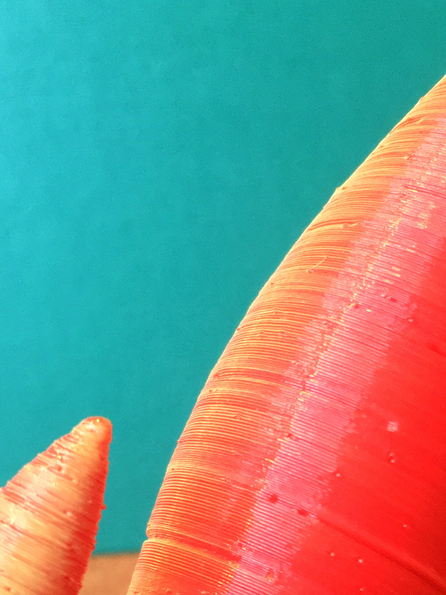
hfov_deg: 20.9
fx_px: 1202
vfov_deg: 26.3
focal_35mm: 70
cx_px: 316
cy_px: 594
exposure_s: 1/25
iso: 200
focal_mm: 4.15
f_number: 2.2
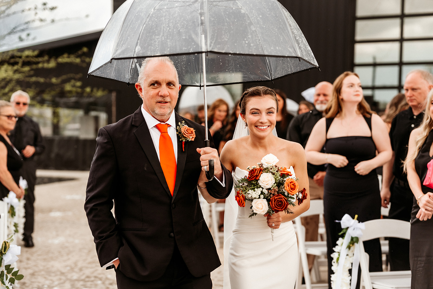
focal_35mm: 50
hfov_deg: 39.6
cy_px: 144
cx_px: 216
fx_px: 601
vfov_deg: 27.0
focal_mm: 50
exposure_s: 1/1250
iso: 100
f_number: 2
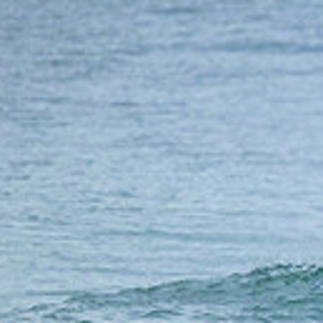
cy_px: 264
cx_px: 651
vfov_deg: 0.8
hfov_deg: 0.8
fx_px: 24534
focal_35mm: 2324
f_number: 11
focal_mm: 610
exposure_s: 1/1250
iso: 3600
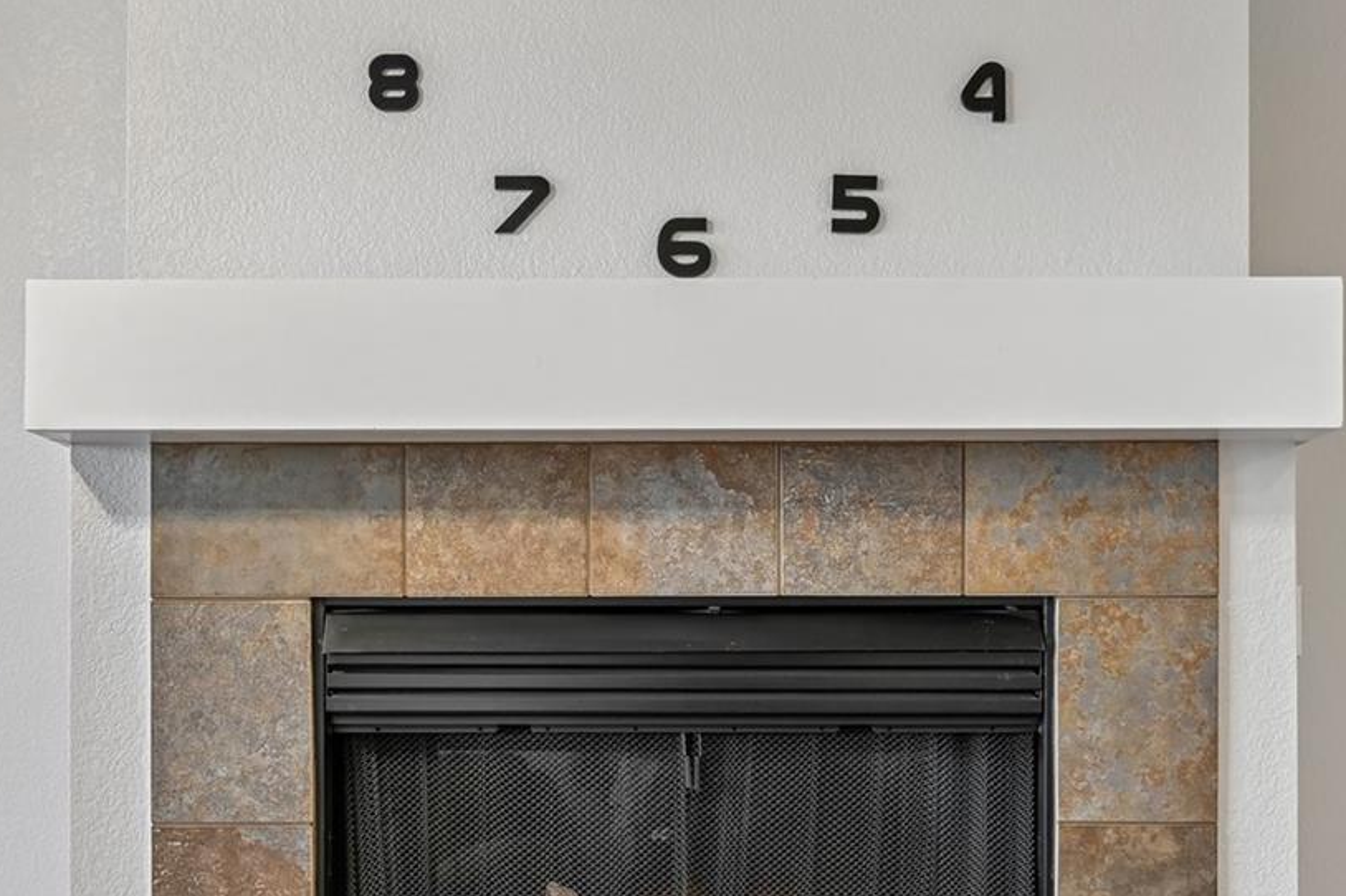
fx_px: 2205
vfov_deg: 22.7
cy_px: 694
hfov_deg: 33.9
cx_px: 691
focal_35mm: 59
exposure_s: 1/1.25
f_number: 10
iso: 400
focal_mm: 30
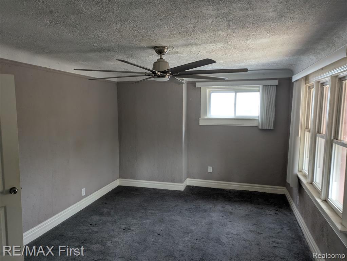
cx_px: 174
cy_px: 130
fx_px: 251
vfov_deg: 54.9
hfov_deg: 69.4
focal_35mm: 25
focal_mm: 5.43
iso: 76
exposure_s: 1/30
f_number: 1.89
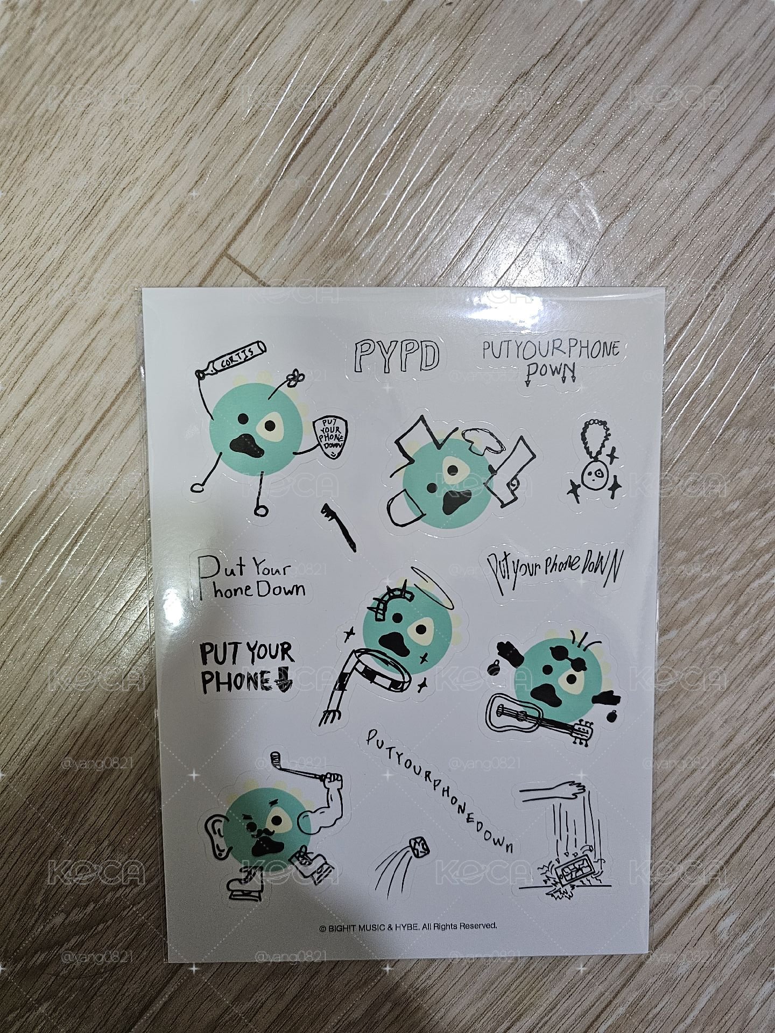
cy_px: 516
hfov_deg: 58.9
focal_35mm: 23
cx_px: 388
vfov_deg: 73.9
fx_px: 687
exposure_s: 1/120
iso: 400
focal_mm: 6.3
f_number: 1.7
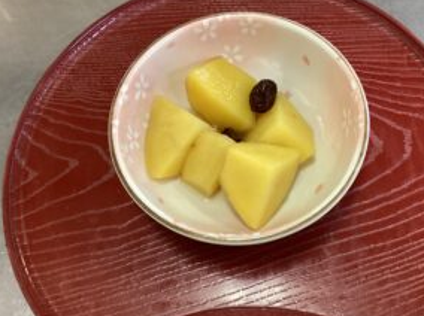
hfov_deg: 45.6
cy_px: 180
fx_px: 501
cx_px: 253
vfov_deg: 35.0
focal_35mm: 41
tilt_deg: -69.1
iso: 250
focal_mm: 3.3
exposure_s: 1/40
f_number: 2.4
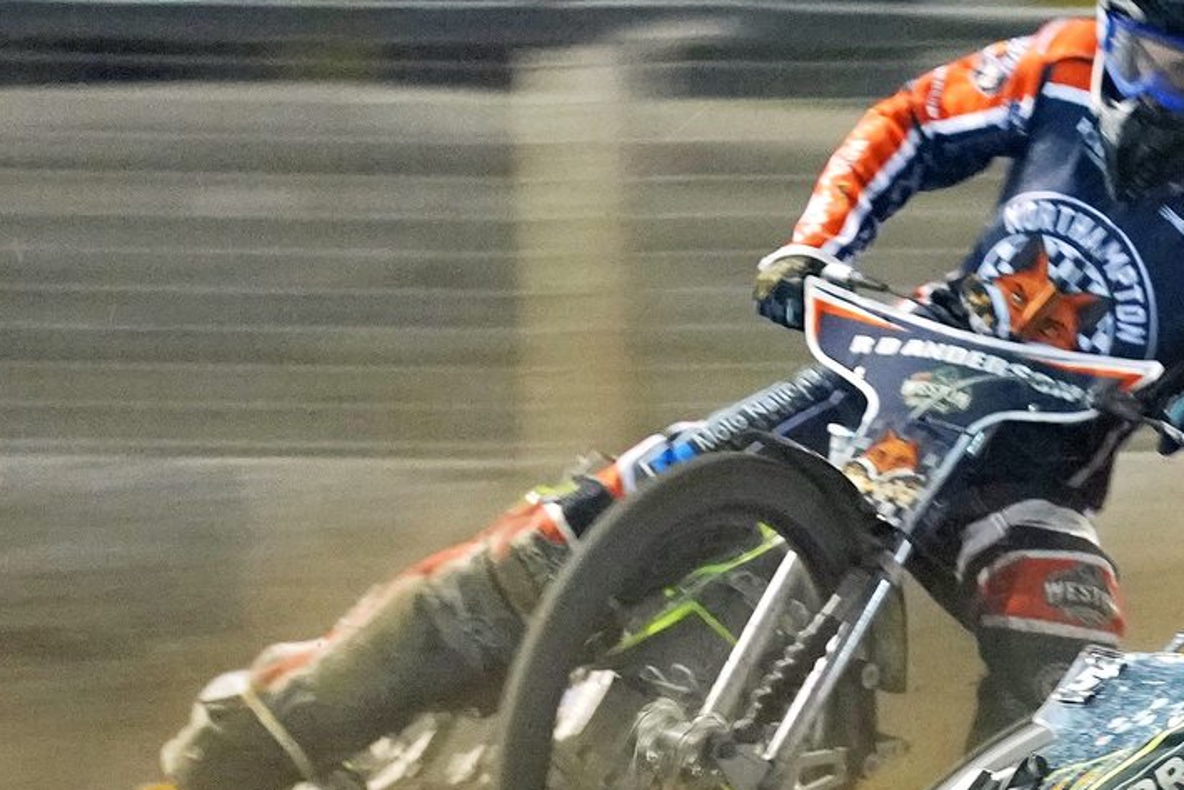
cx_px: 1611
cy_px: 483
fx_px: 18523
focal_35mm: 563
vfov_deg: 2.4
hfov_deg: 3.7
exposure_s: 1/125
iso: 3200
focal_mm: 200
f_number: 2.8
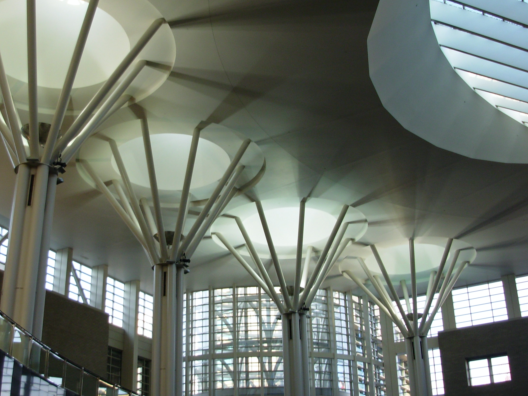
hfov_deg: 39.5
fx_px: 732
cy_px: 201
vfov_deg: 30.3
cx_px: 215
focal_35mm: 48
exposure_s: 1/32
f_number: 2.9
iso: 50
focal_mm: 6.3
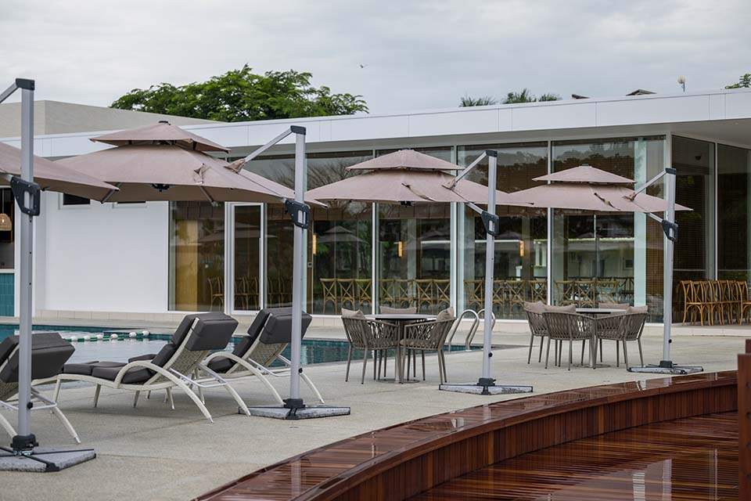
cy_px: 250
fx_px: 1460
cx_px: 376
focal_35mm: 70
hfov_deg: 28.8
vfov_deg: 19.5
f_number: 2.8
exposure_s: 1/1600
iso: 110
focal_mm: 70
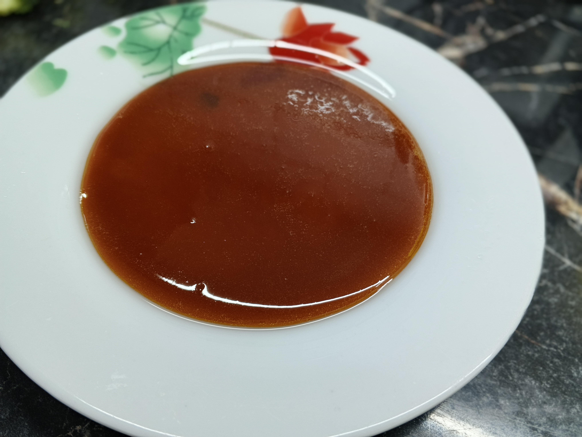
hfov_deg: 73.9
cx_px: 291
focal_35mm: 23
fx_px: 387
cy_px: 218
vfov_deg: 58.9
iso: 263
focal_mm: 4.09
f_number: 1.6
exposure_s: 1/50
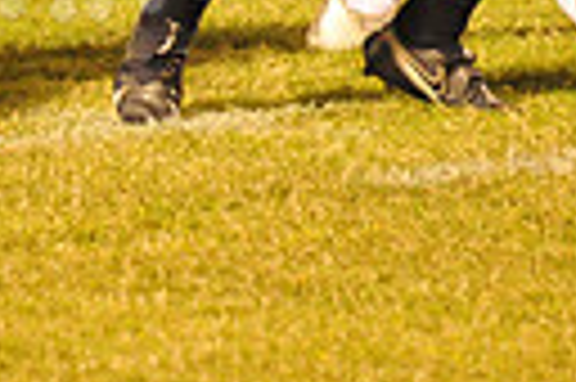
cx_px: 63
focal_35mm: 905
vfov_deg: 1.5
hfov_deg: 2.3
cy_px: -413
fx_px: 14461
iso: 5000
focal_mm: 200
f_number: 5
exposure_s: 1/160
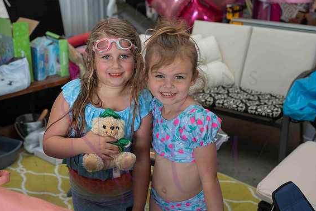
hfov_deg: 42.8
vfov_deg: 29.2
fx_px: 404
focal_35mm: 46
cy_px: 103
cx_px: 156
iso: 400
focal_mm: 43
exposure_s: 1/160
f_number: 4
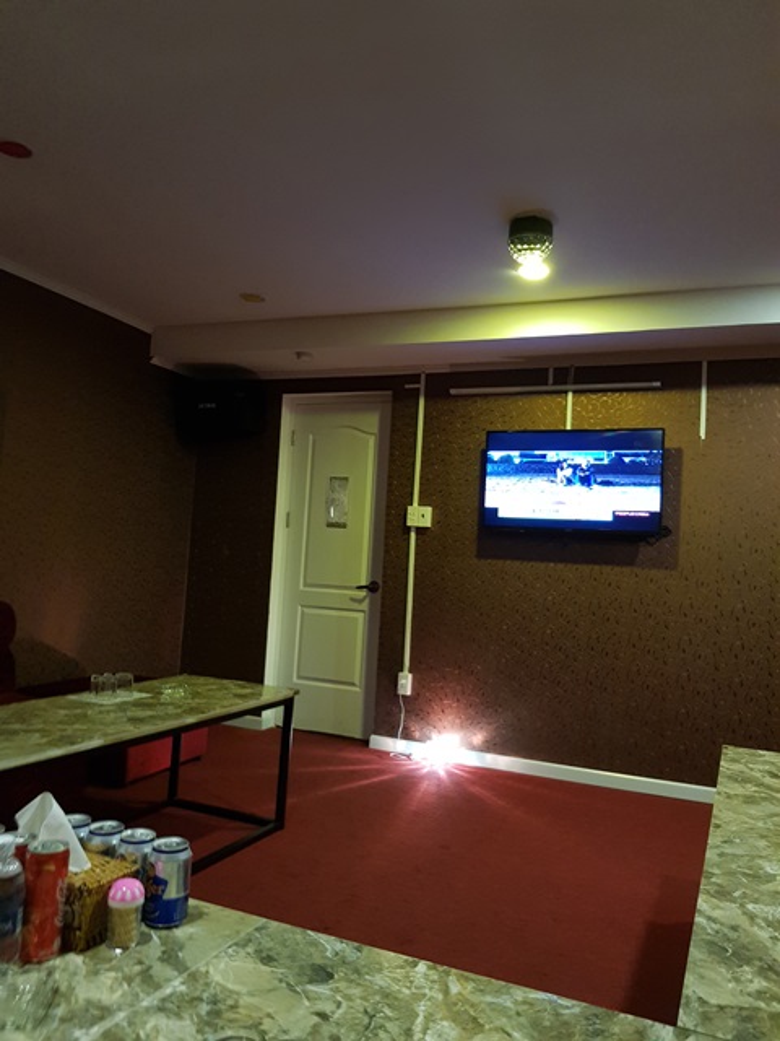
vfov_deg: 67.3
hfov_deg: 53.1
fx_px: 781
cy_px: 520
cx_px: 390
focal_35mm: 26
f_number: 1.7
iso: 250
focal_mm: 4.2
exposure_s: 1/11
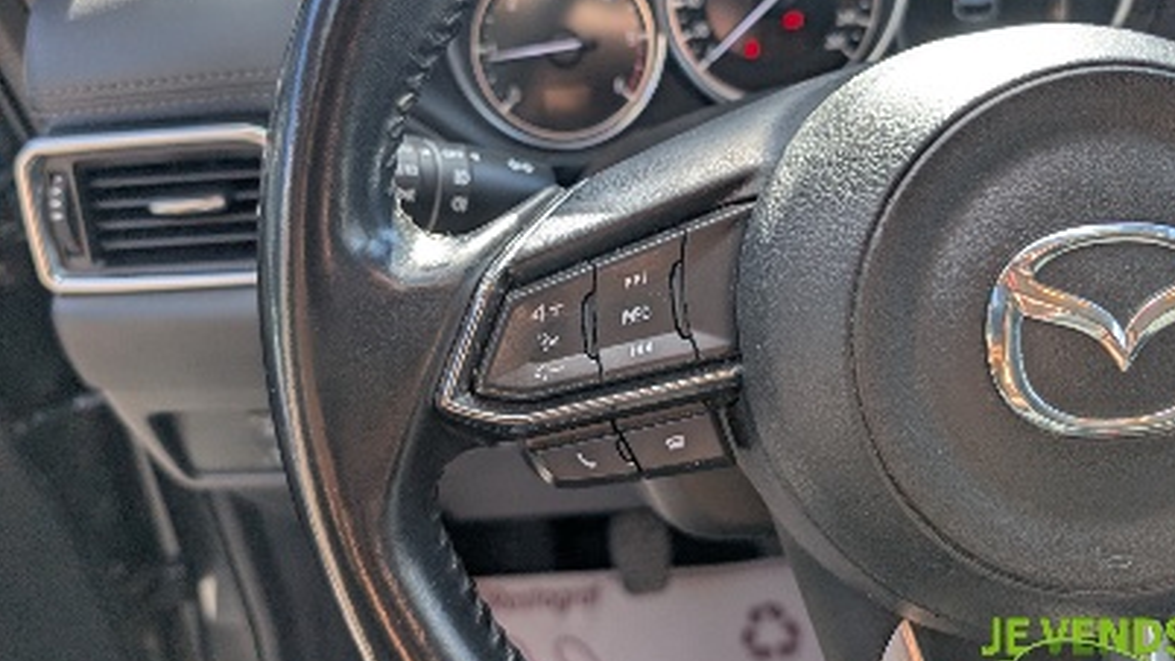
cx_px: 602
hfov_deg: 69.9
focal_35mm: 27
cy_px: 272
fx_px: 841
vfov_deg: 42.7
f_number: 1.68
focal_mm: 6.9
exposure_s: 1/266
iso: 40
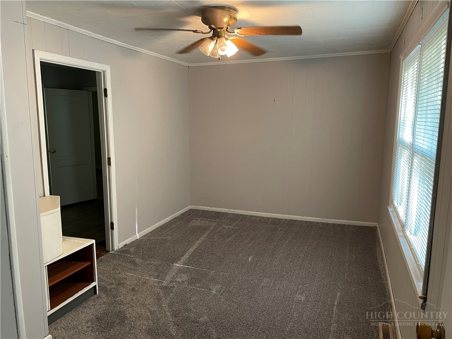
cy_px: 170
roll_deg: -0.1
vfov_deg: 53.1
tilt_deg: -8.7
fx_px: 339
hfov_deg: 67.3
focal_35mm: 26
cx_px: 226
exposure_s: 1/60
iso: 250
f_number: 1.6
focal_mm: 4.2
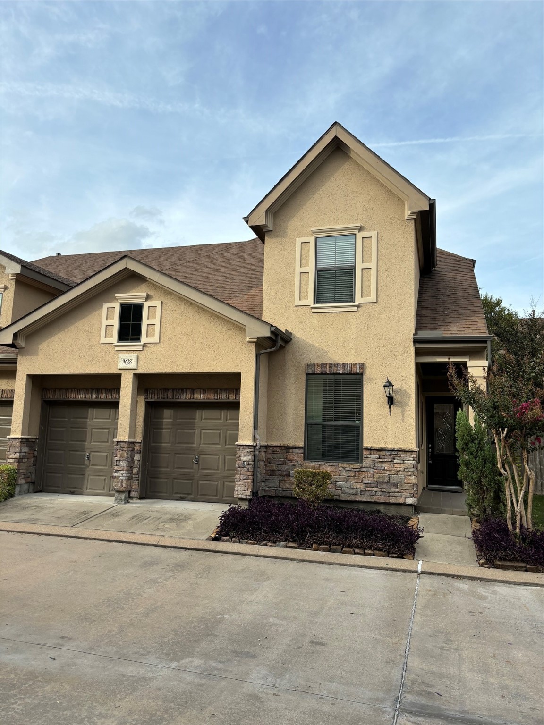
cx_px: 272
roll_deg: -1.8
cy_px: 362
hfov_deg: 53.1
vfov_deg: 67.3
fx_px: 545
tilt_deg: +7.6
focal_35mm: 26
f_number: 1.6
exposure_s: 1/1751
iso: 50
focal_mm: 5.96
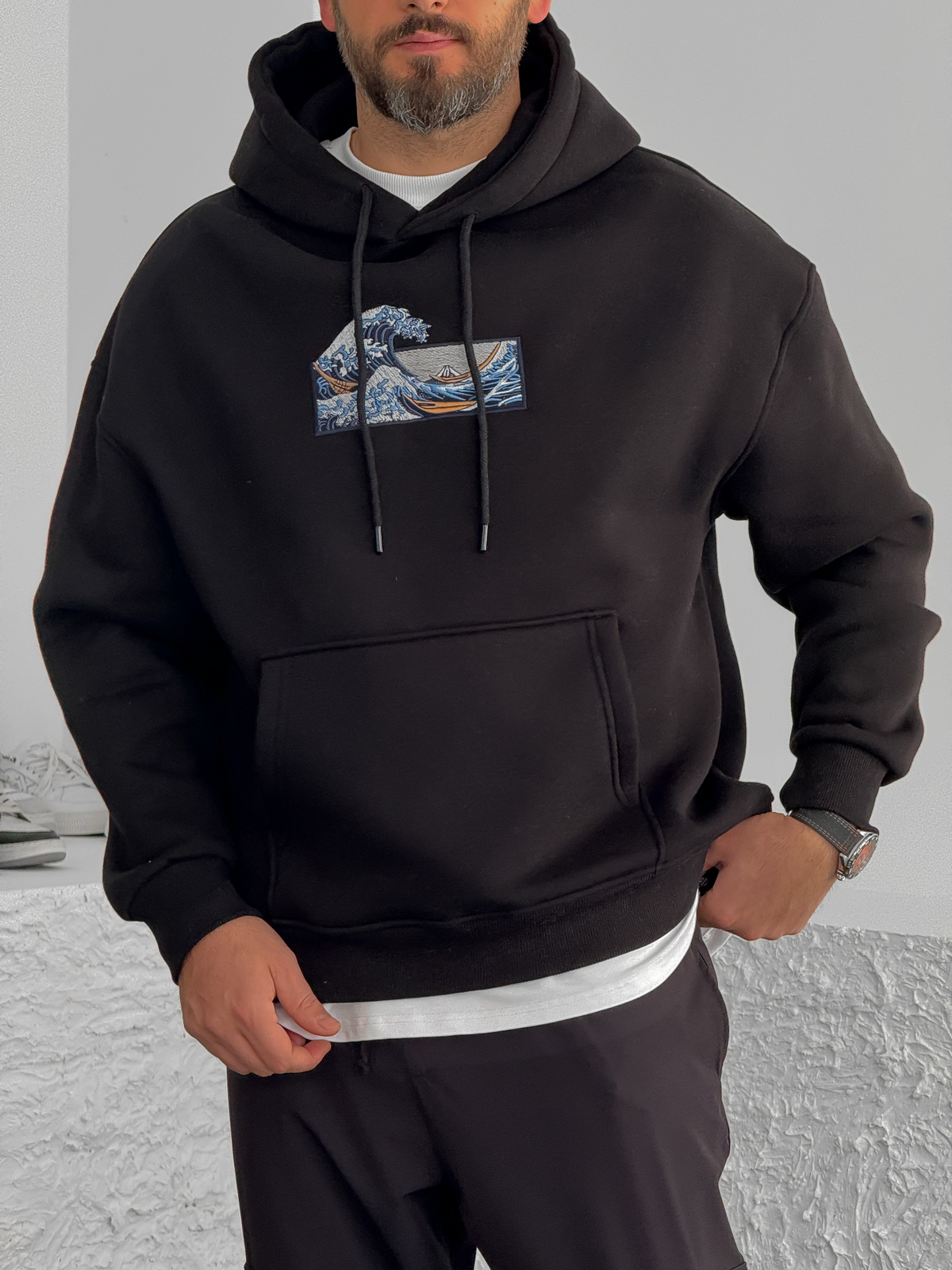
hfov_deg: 12.3
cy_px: 635
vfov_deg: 16.4
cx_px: 476
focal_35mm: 120
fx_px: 4400
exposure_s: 1/90
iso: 250
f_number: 2.8
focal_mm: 15.66
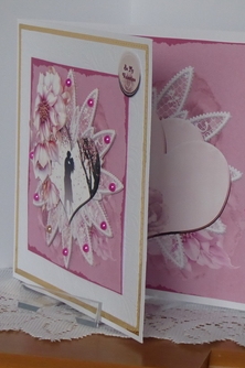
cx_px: 94
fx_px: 1534
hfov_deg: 9.1
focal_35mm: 150
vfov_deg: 13.7
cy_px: 183
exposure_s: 1/60
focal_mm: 17.5
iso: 800
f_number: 5
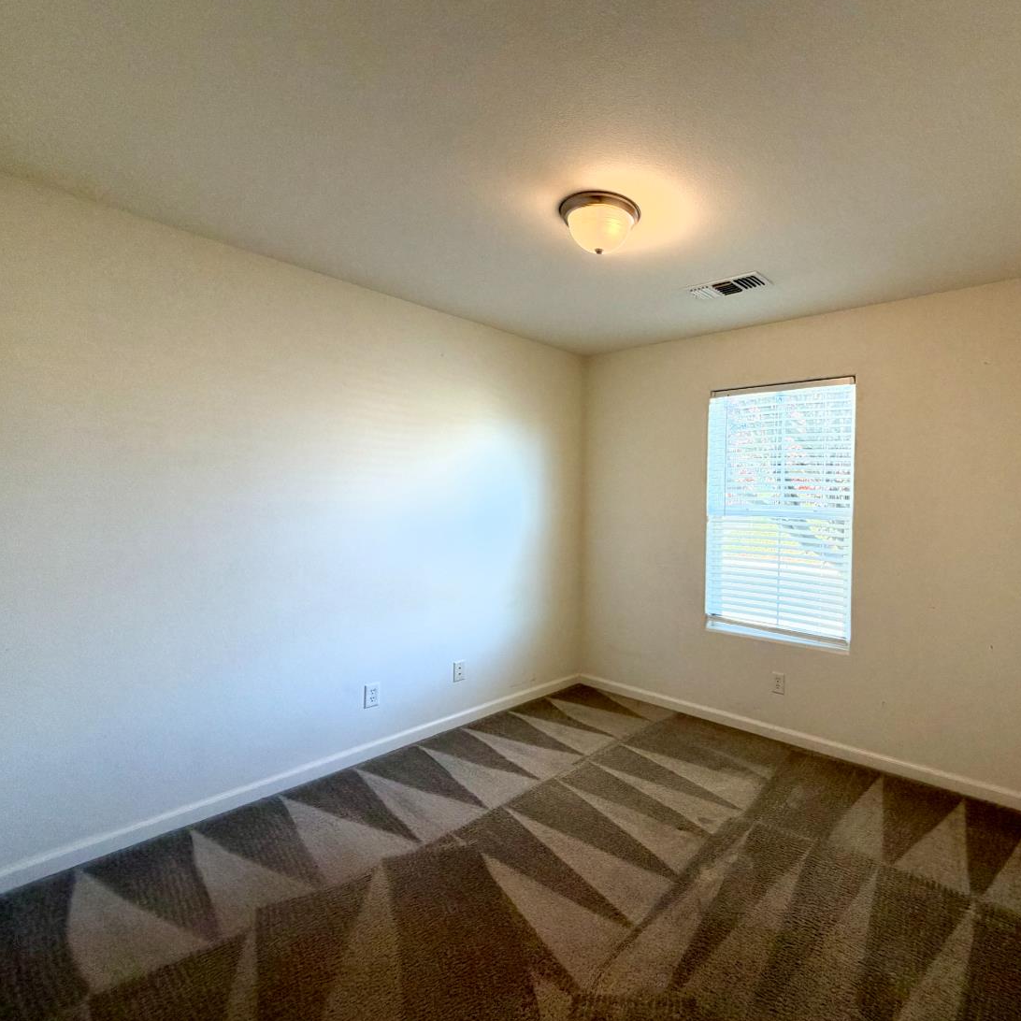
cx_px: 654
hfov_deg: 81.9
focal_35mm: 17
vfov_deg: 84.0
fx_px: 567
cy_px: 511
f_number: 2.2
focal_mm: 2.22
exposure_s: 1/60
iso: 200
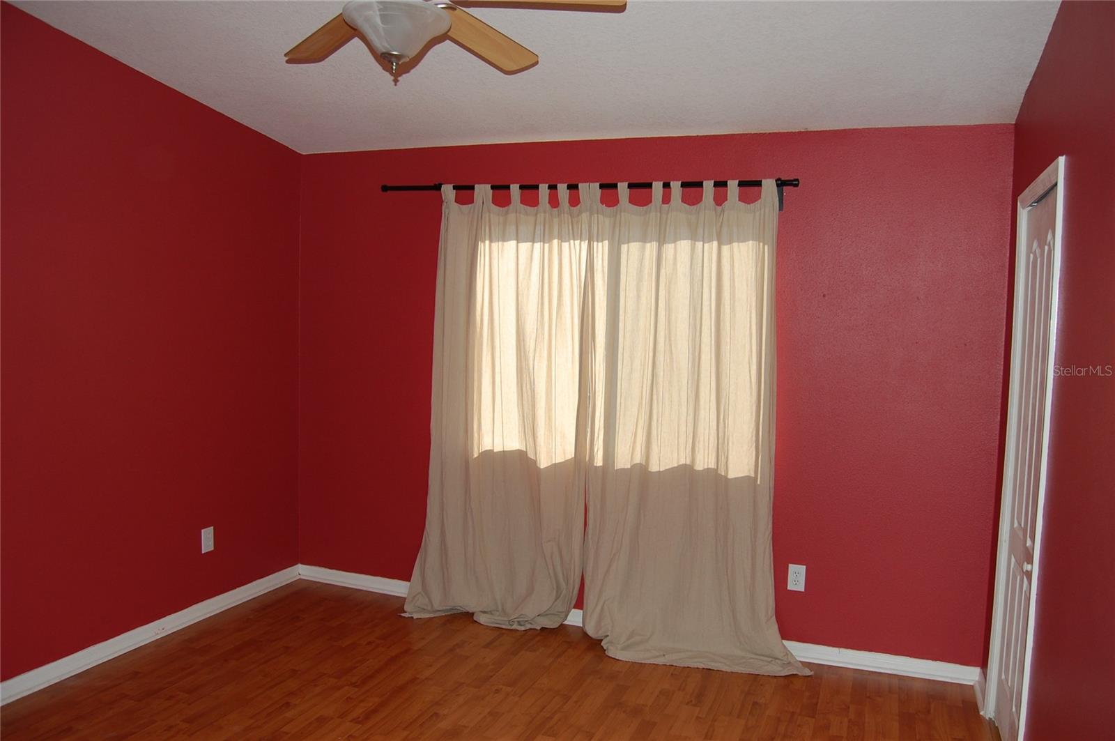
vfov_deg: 47.8
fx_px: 835
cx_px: 558
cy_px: 370
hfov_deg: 67.4
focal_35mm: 27
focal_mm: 18
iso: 360
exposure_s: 1/500
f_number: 5.6
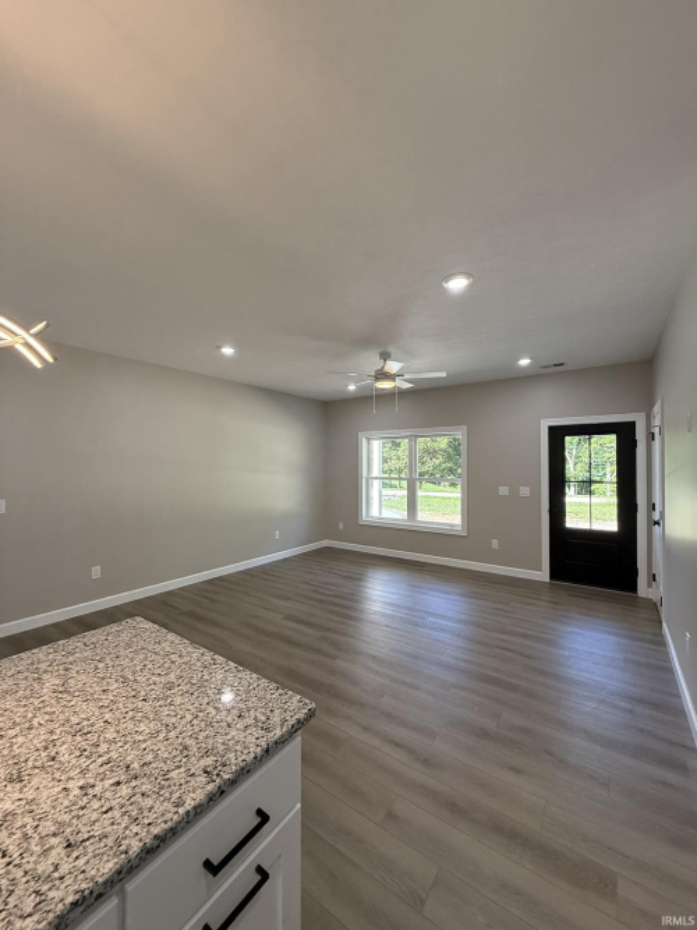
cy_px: 465
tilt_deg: +2.4
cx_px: 348
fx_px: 376
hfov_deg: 85.7
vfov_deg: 102.1
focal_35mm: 14
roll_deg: -1.7
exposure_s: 1/120
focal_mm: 2.22
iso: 160
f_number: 2.2
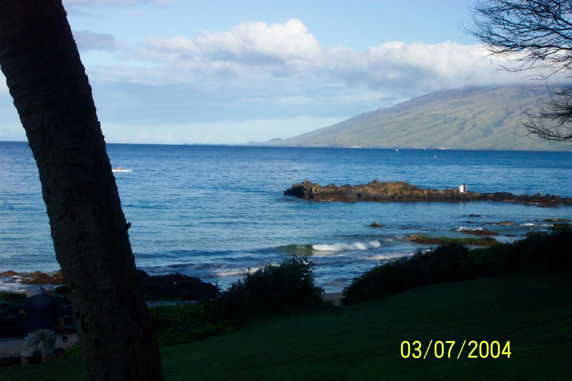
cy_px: 190
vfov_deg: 16.9
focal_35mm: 81
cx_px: 286
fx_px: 1287
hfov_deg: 25.1
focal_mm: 16.4
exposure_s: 1/125
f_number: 13
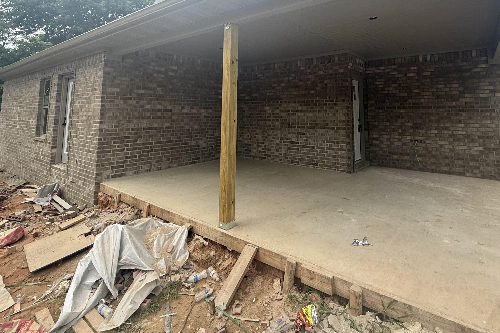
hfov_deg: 83.8
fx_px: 278
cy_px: 82
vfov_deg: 58.6
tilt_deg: +4.0
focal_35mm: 20
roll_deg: -1.6
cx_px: 274
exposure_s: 1/465
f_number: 2.2
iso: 64
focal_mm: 2.22
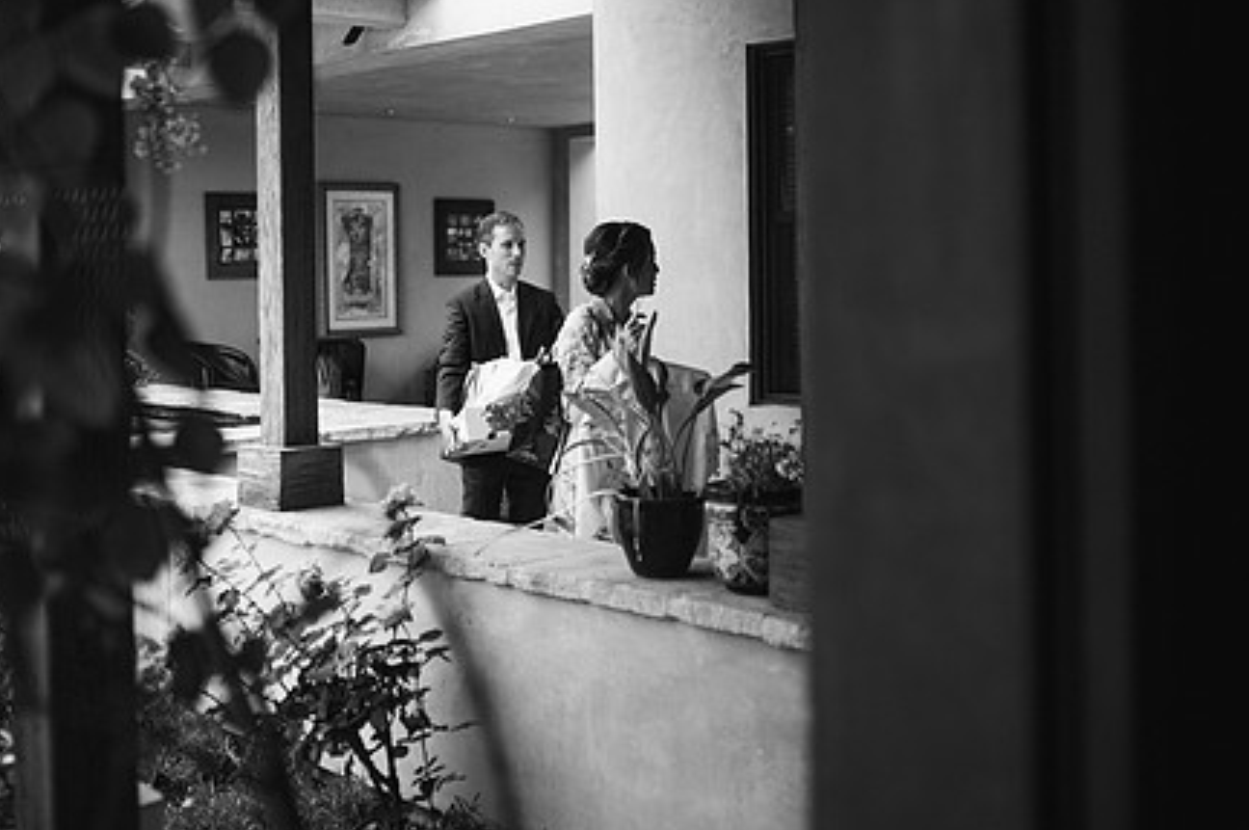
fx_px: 1629
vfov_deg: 28.4
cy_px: 283
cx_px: 497
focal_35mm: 47
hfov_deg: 41.8
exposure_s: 1/500
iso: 100
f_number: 1.4
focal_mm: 35
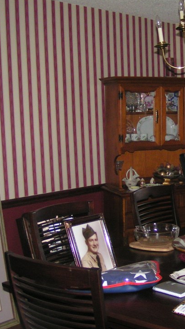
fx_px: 515
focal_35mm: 59
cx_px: 172
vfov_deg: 35.5
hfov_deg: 19.9
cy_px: 164
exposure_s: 1/40
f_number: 2.8
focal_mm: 5.8
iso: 200
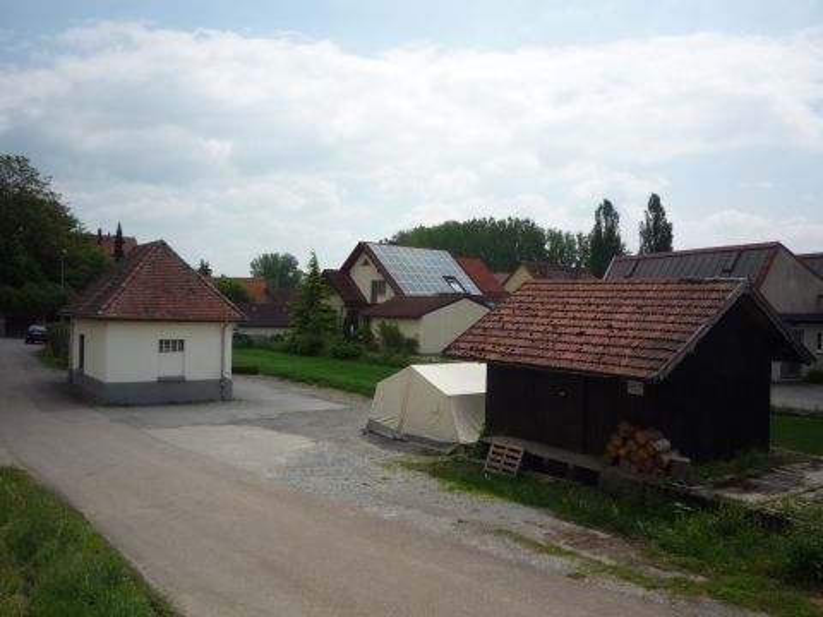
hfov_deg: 56.8
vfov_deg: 44.2
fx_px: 761
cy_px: 308
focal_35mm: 32
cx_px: 412
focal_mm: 5.2
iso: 100
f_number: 5.6
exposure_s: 1/640
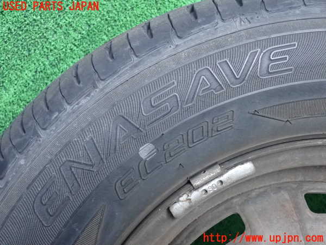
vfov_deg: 30.9
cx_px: 163
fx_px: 443
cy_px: 122
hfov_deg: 40.4
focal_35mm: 47
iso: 2000
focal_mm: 8.4
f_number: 3.1
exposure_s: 1/125
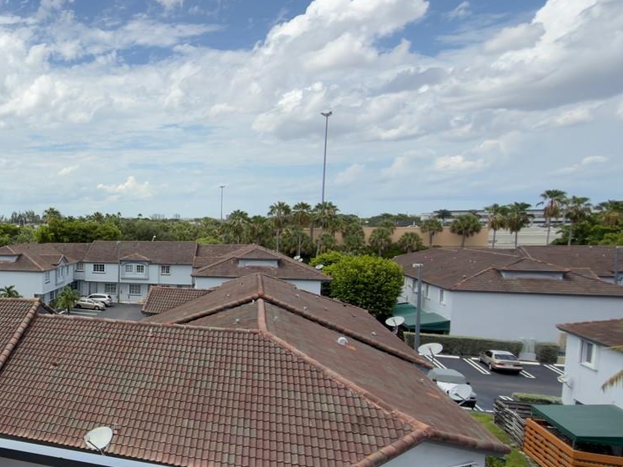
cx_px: -10
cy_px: 269
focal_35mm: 30
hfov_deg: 48.5
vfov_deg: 46.6
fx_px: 540
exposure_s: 1/1094
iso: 16
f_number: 2.2
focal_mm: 2.22
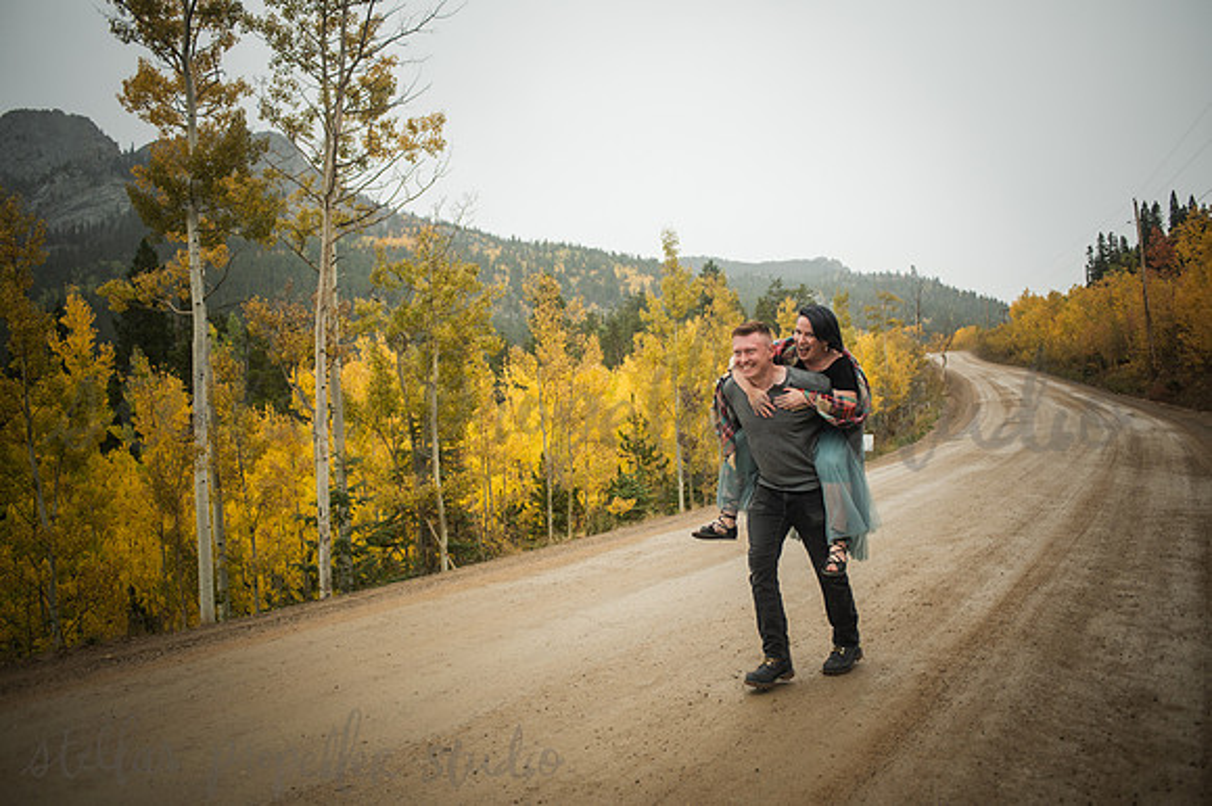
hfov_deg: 64.0
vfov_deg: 45.1
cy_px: 403
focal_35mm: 29
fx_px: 970
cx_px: 606
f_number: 2.8
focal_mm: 28
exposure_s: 1/160
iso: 320
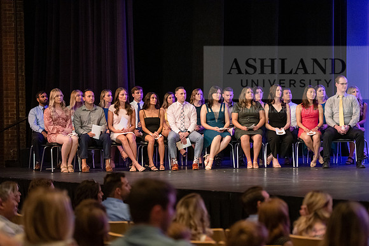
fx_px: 1076
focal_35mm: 105
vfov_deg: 13.0
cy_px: 123
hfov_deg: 19.5
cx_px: 184
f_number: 2.8
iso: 5000
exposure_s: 1/125
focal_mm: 105
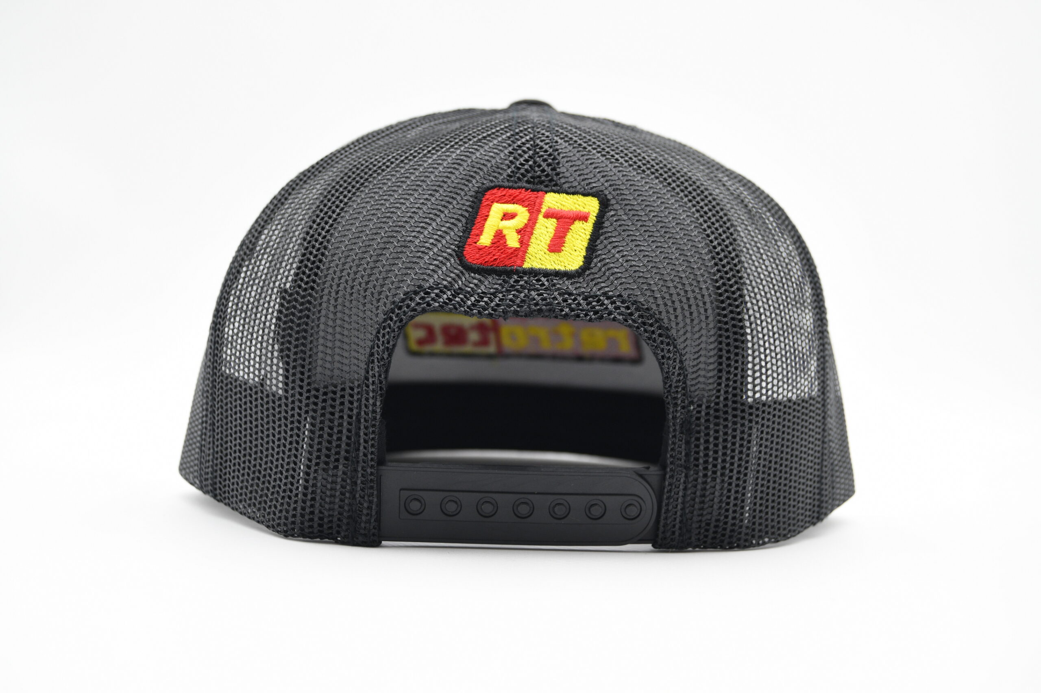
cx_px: 520
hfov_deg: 49.6
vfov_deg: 34.2
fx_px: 1127
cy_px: 346
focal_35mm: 39
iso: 280
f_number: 5
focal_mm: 26
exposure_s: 1/100
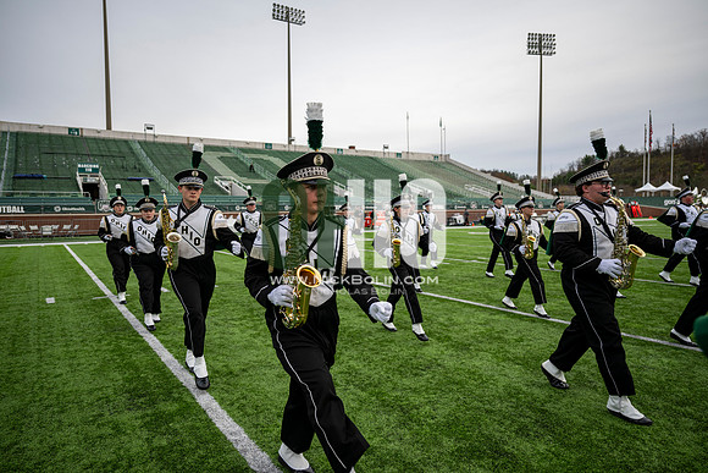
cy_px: 236
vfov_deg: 53.2
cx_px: 354
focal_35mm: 24
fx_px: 472
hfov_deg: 73.7
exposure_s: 1/500
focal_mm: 24
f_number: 2.8
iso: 200
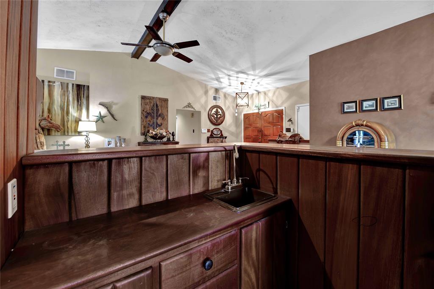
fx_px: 169
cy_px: 144
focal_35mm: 14
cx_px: 217
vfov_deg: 81.2
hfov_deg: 104.3
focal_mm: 14
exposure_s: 2
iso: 100
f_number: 8
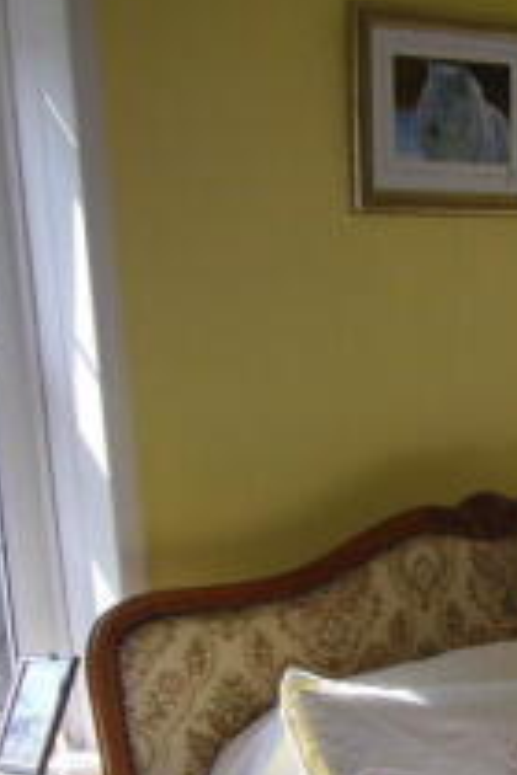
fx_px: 1745
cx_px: 873
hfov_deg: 15.0
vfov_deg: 24.5
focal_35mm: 81
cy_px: 659
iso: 80
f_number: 2.8
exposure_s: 1/250
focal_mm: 4.6
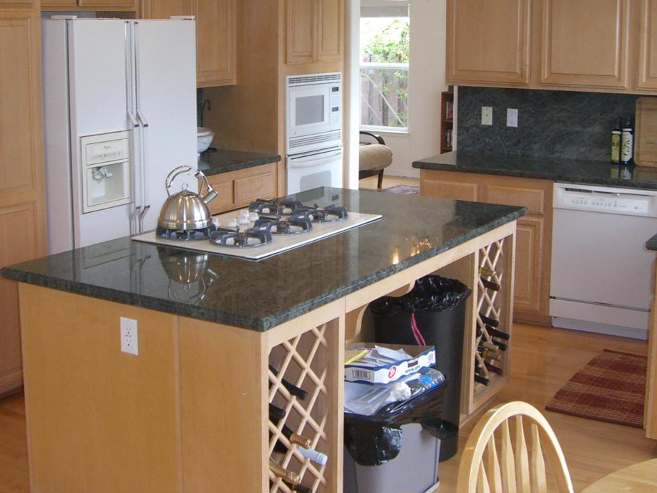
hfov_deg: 36.2
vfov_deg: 27.3
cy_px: 154
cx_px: 323
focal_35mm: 53
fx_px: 1006
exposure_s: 1/80
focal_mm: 6.2
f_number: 2.7
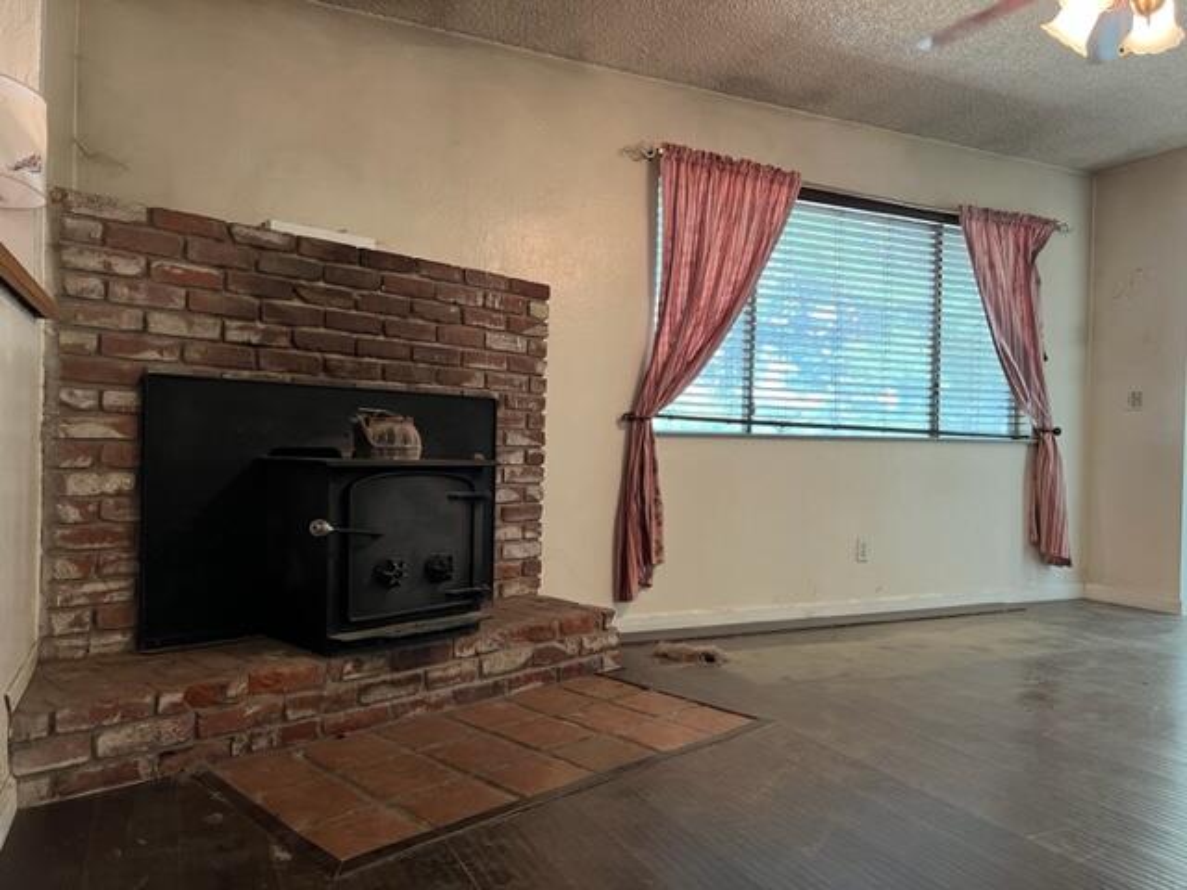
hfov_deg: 67.3
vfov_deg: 53.1
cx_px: 594
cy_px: 445
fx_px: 892
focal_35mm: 26
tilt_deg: -1.2
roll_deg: -1.1
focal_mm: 5.7
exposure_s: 1/60
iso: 320
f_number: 1.5
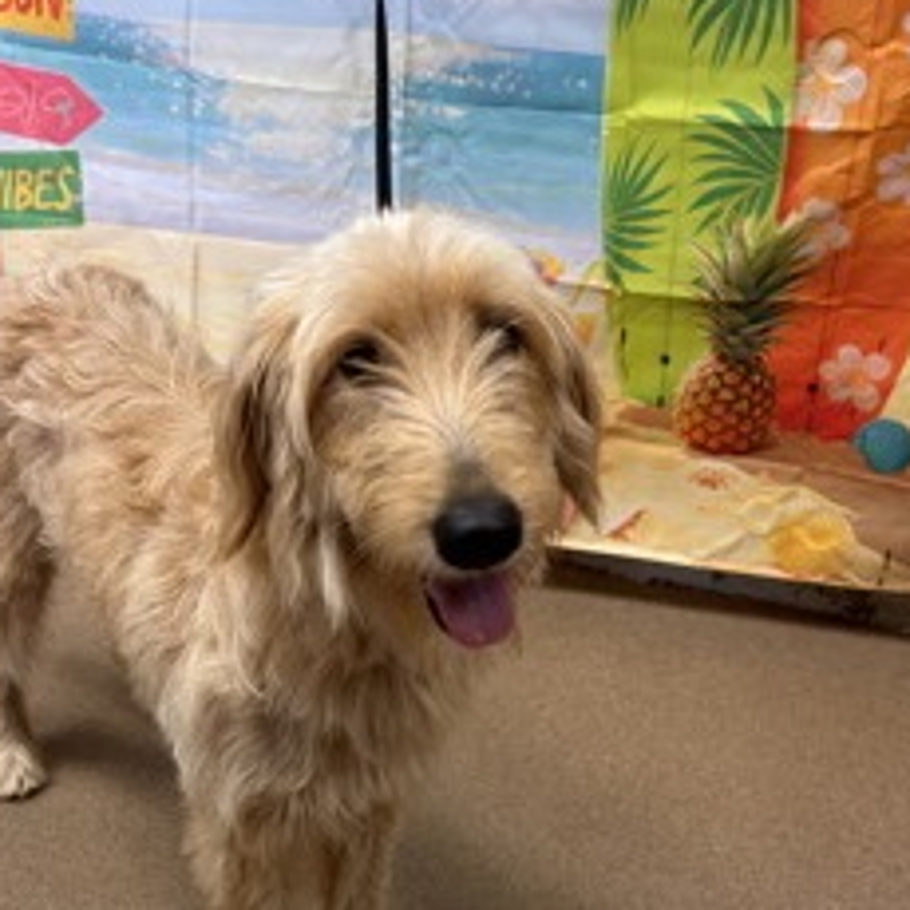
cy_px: 613
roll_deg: +2.3
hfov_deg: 40.0
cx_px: 421
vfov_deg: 39.5
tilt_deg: -32.9
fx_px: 1249
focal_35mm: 42
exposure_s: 1/60
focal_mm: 5.7
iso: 125
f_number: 1.5
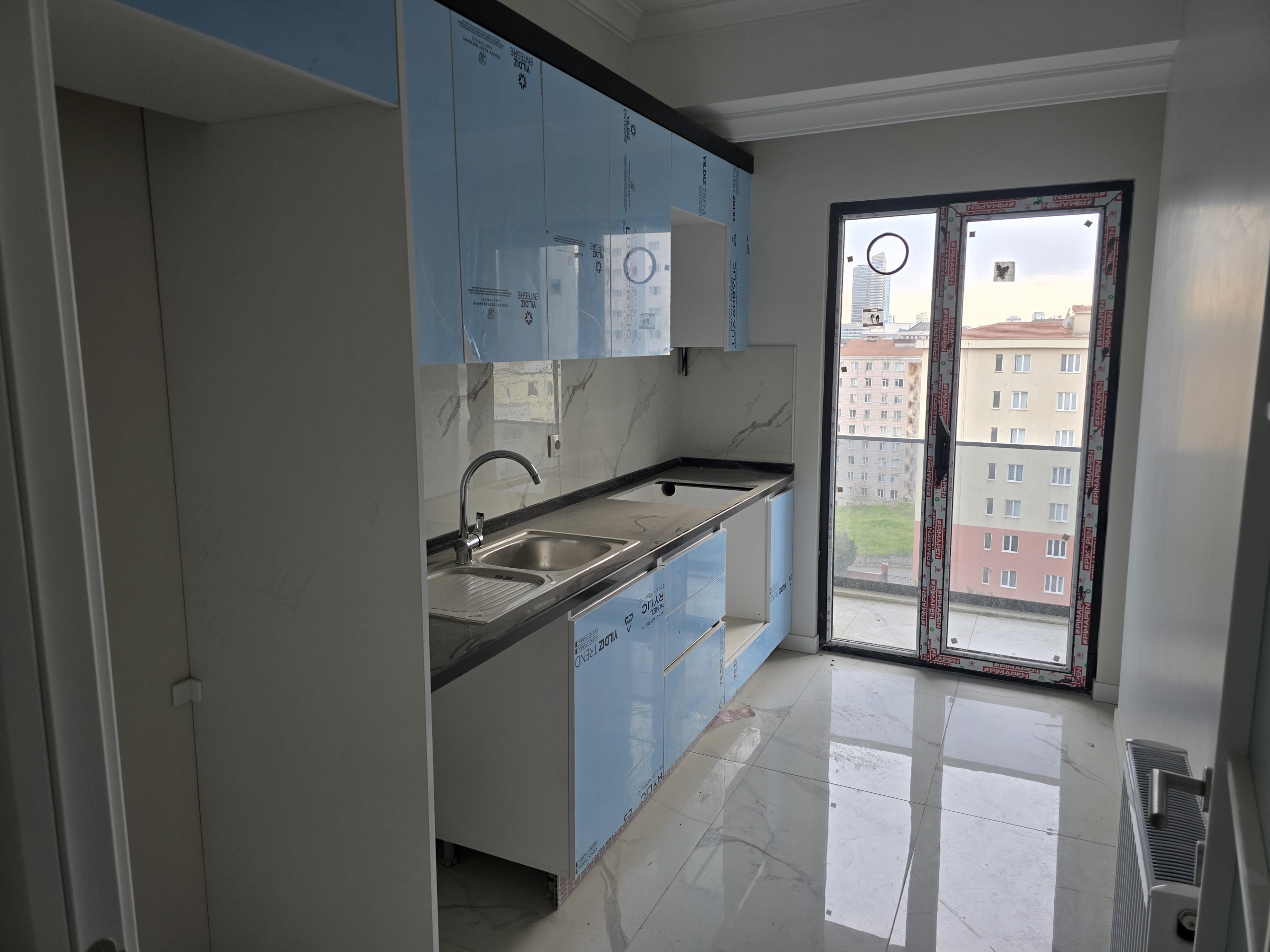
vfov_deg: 58.9
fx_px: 844
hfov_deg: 73.9
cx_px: 635
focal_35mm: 23
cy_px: 476
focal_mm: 6.3
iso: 40
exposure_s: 1/180
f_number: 1.7
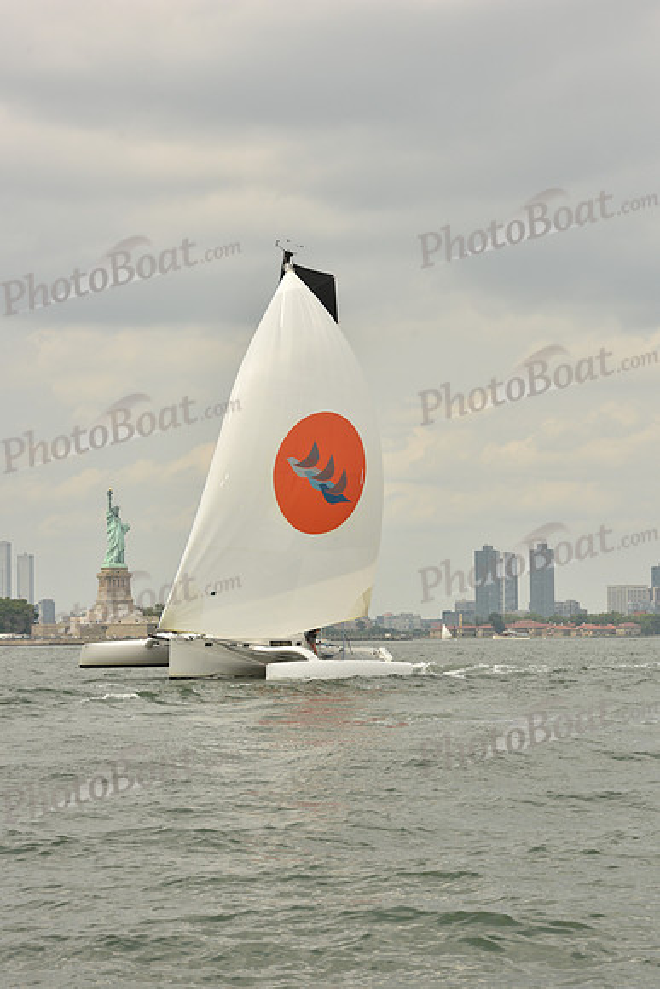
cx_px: 330
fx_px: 2611
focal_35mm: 95
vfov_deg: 21.5
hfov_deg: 14.4
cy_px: 494
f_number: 10
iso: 250
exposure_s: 1/640
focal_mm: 95
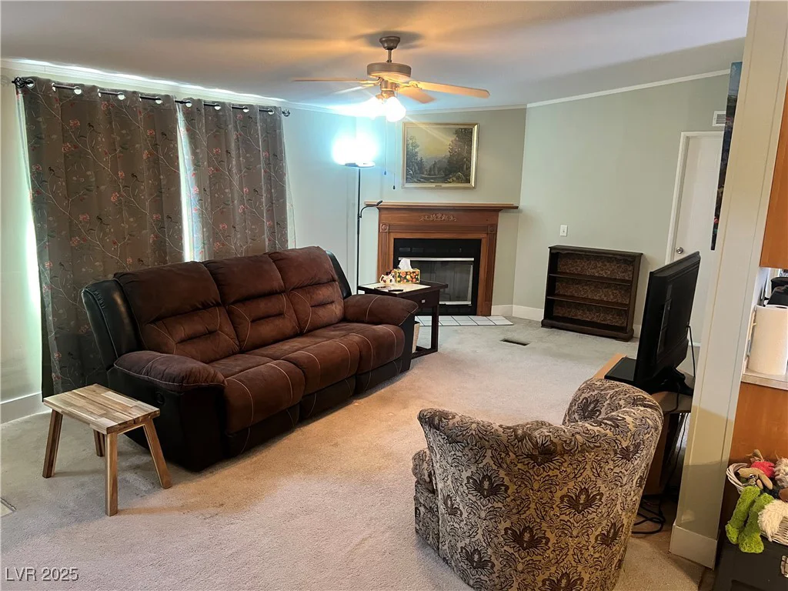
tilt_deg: -13.4
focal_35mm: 26
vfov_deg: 53.1
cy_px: 296
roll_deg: -1.6
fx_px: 592
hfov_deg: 67.3
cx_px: 394
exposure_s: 1/60
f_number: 1.5
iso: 320
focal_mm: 5.7
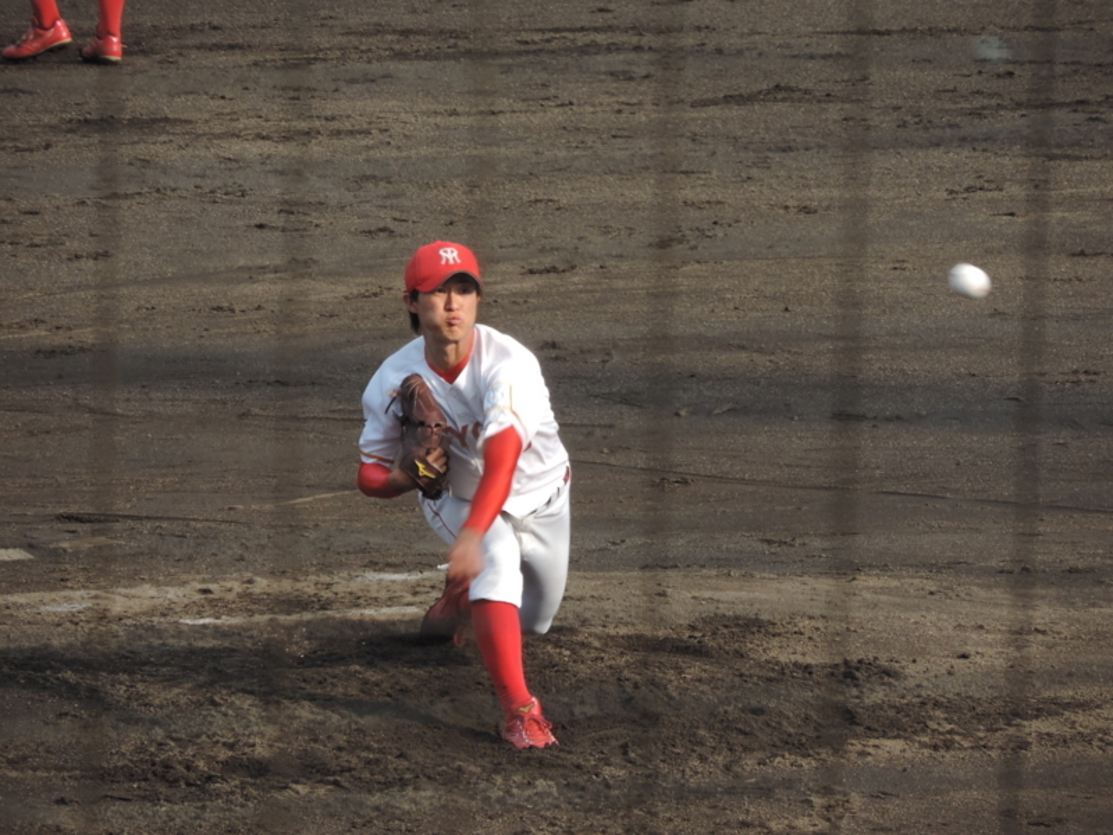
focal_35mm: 600
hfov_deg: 3.3
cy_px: 418
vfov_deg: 2.5
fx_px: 19292
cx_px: 556
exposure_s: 1/250
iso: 110
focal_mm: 107
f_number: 4.9
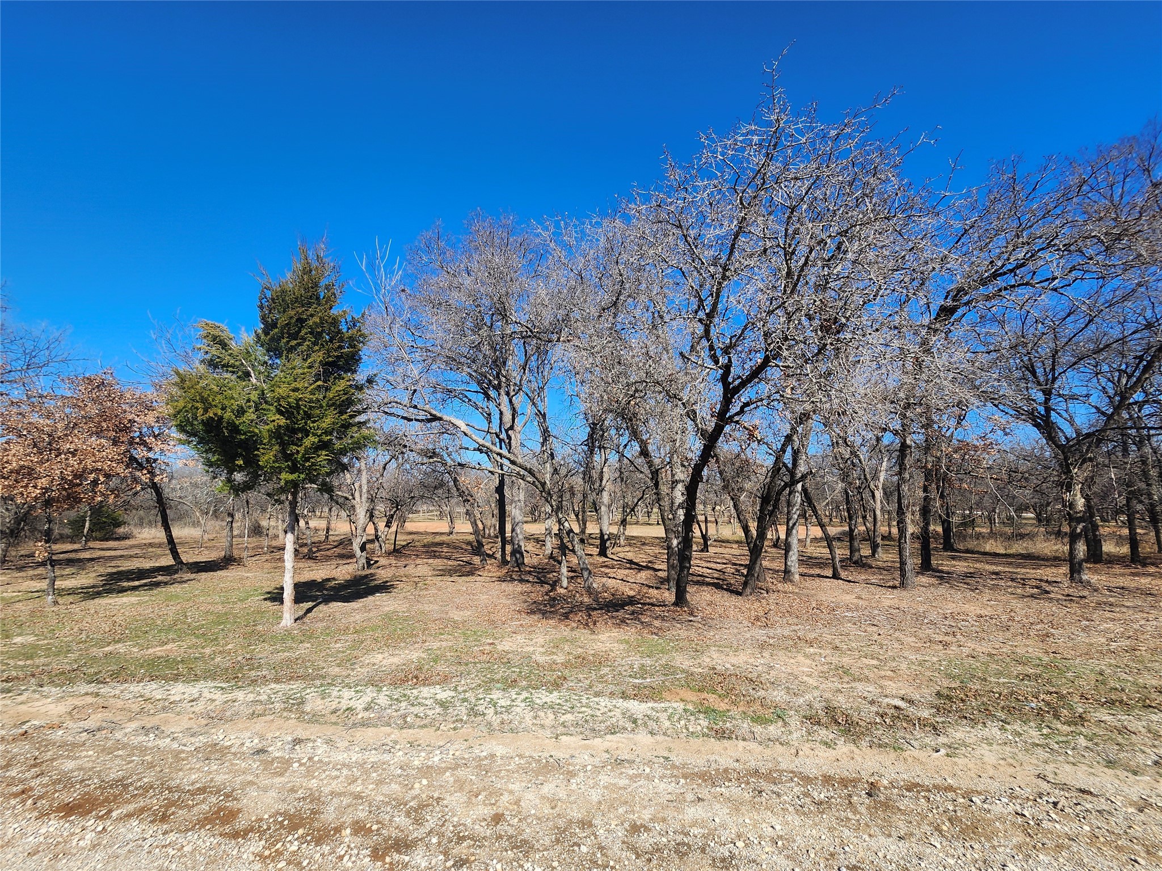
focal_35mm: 13
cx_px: 581
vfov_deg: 89.9
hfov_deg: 106.2
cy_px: 436
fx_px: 436
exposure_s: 1/1192
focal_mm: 1.74
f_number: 2.2
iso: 40
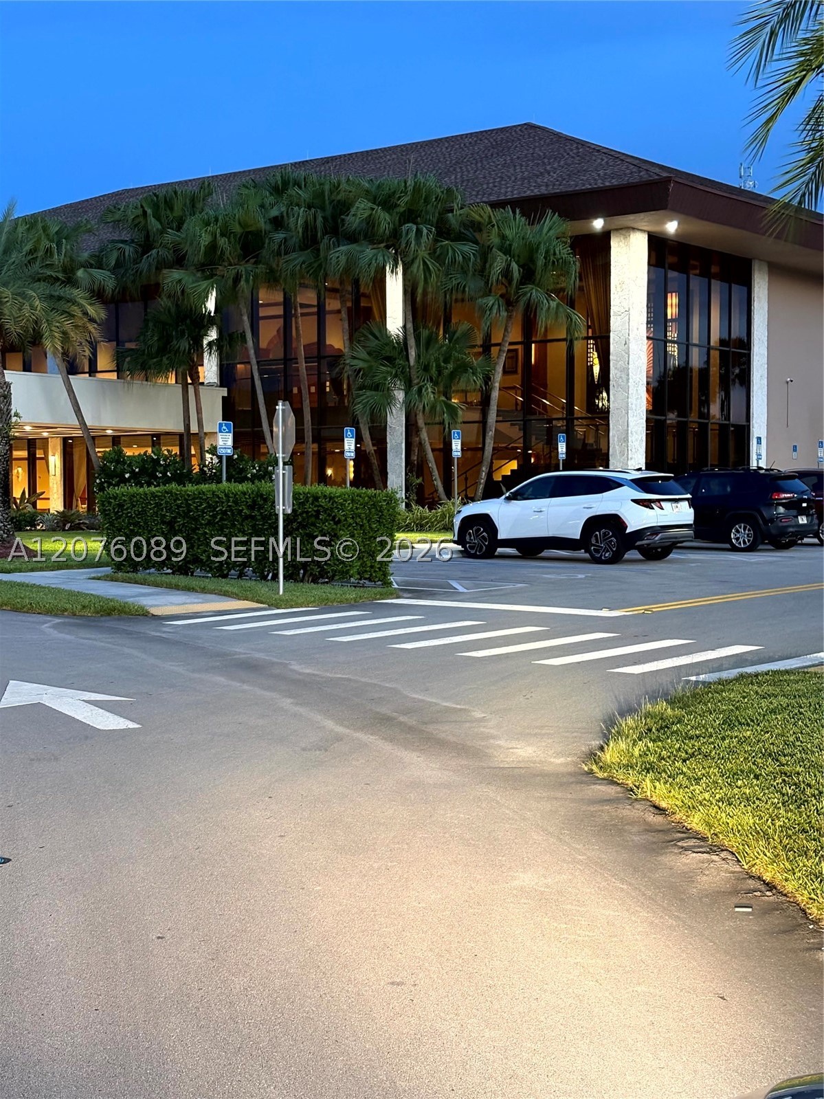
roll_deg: -0.1
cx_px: 412
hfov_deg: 28.0
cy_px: 550
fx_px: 1651
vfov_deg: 36.8
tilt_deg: -2.2
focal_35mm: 52
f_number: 1.6
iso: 250
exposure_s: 1/30
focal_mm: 5.96
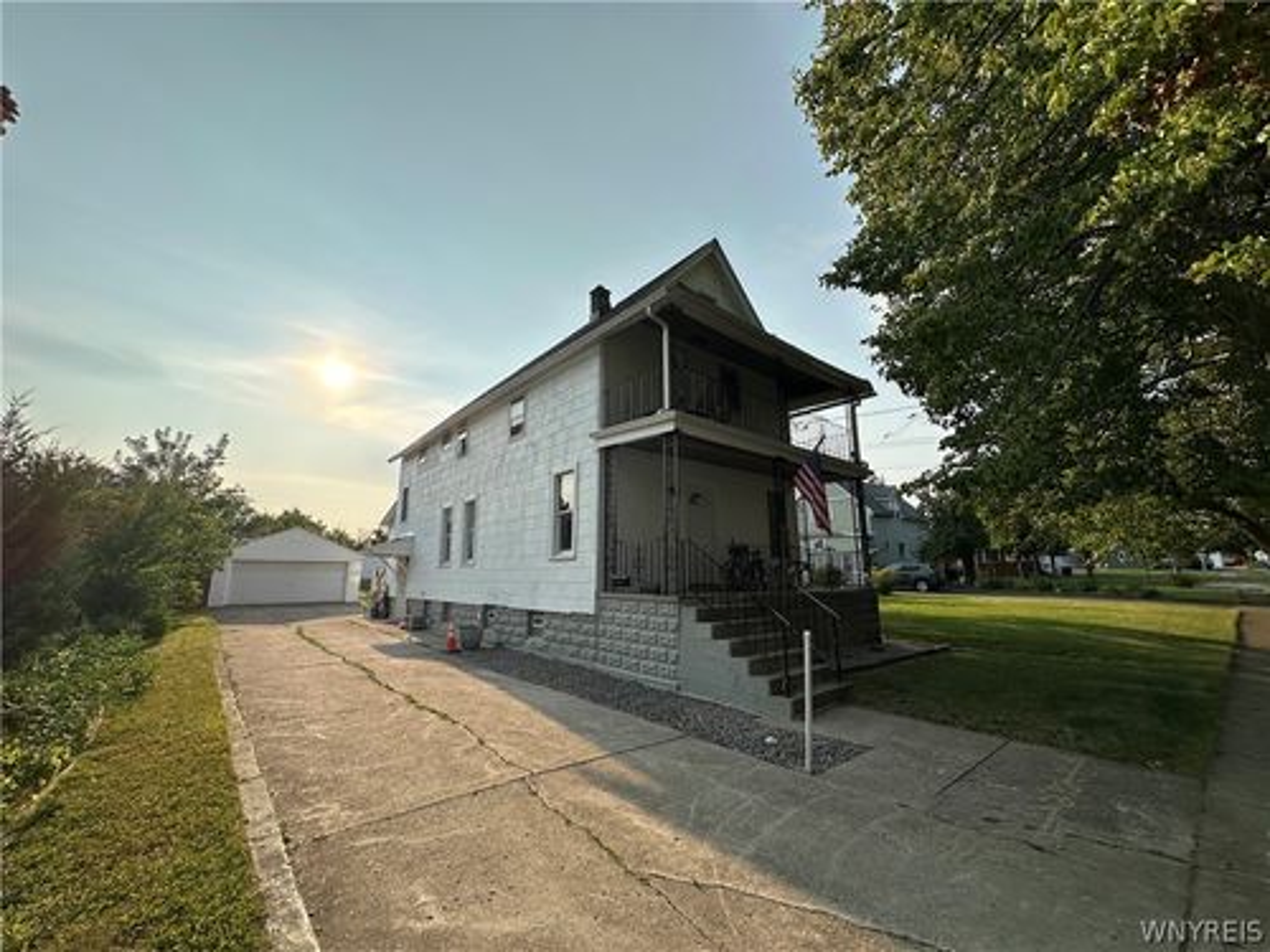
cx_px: 635
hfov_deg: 102.1
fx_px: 514
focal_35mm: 14
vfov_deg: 85.7
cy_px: 476
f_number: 2.2
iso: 50
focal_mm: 2.22
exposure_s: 1/2451
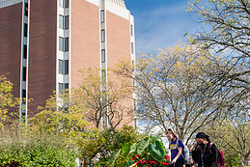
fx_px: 264
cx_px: 169
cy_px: 145
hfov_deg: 49.7
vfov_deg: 33.5
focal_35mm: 38
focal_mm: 17
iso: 640
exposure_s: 1/320
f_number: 7.1
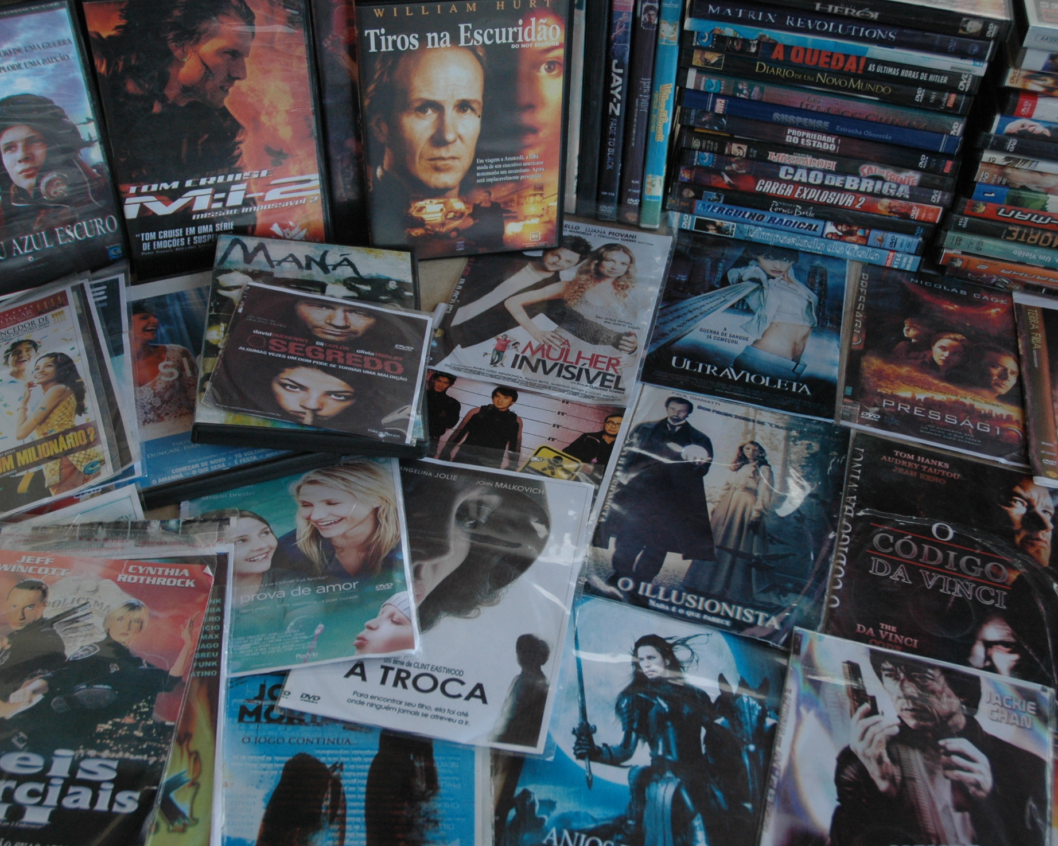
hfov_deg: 44.8
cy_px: 426
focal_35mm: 41
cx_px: 529
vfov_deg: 36.5
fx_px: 1284
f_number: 4.8
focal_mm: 24
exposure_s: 1/90
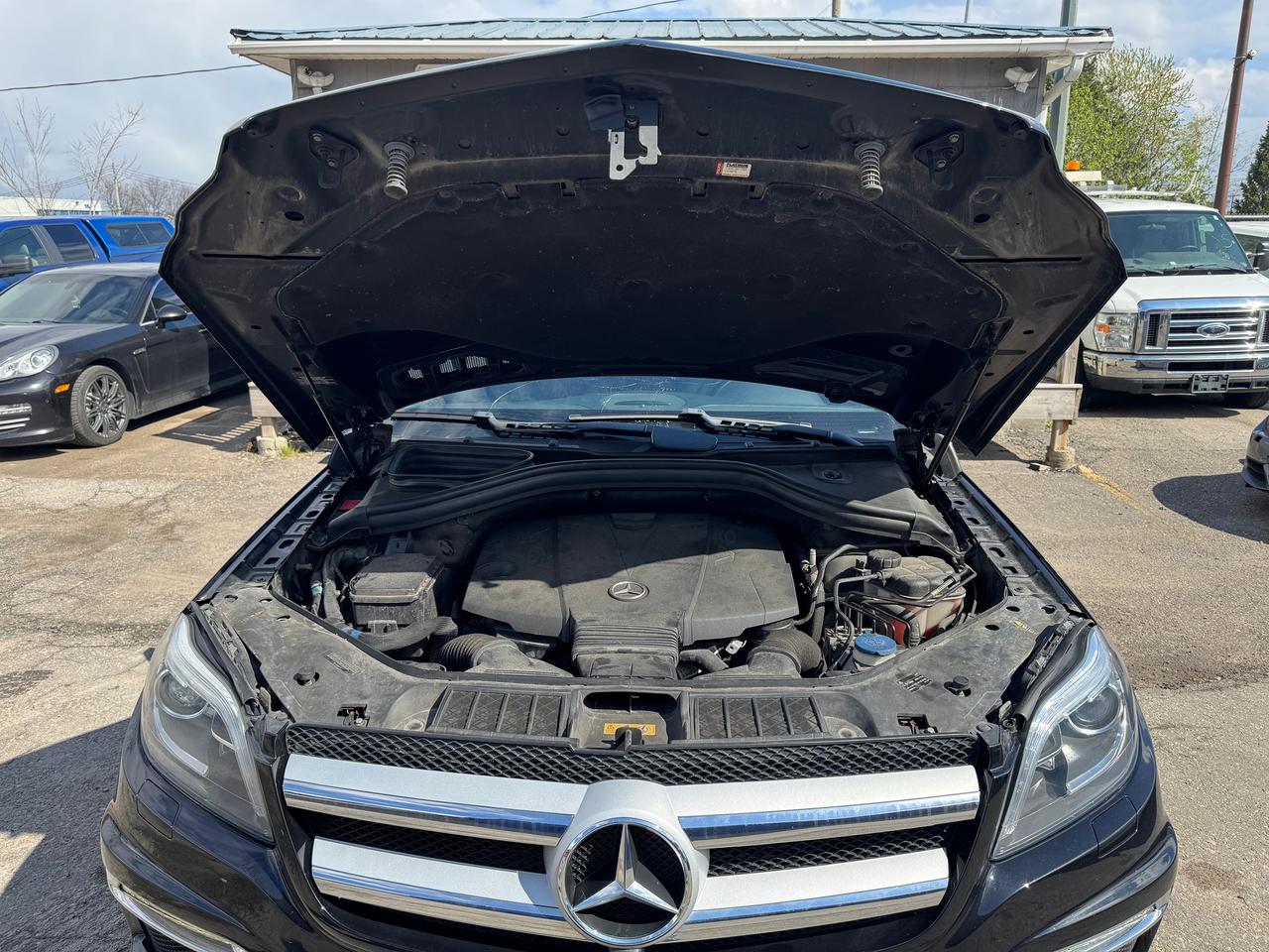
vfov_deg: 56.8
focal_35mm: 24
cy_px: 476
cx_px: 634
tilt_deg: -14.6
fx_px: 880
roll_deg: +1.2
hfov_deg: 71.6
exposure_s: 1/1818
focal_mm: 6.76
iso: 80
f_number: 1.78
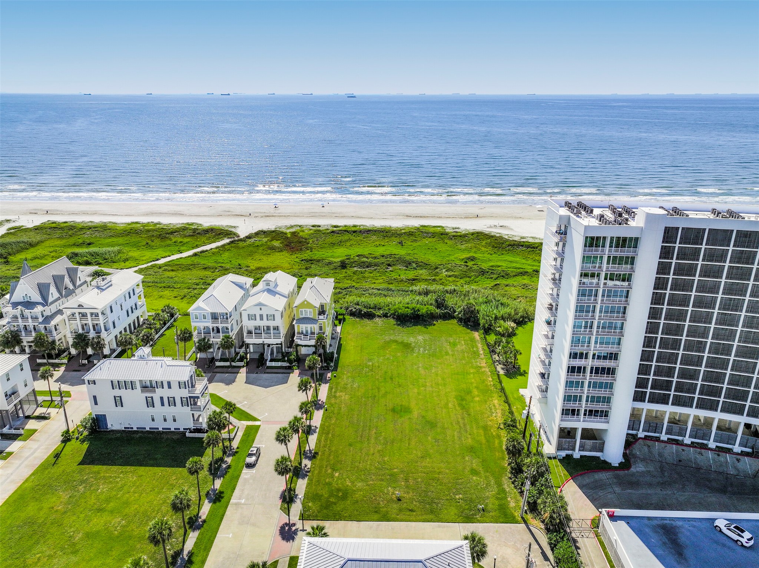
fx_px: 526
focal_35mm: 24
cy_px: 284
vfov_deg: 56.8
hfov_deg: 71.6
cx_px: 380
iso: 100
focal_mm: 12.29
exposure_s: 1/1600
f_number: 4
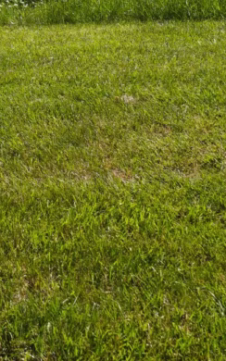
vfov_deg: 17.6
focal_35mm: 94
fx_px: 926
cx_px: -285
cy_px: -296
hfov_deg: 11.8
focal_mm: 23
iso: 80
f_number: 7.1
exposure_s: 1/200
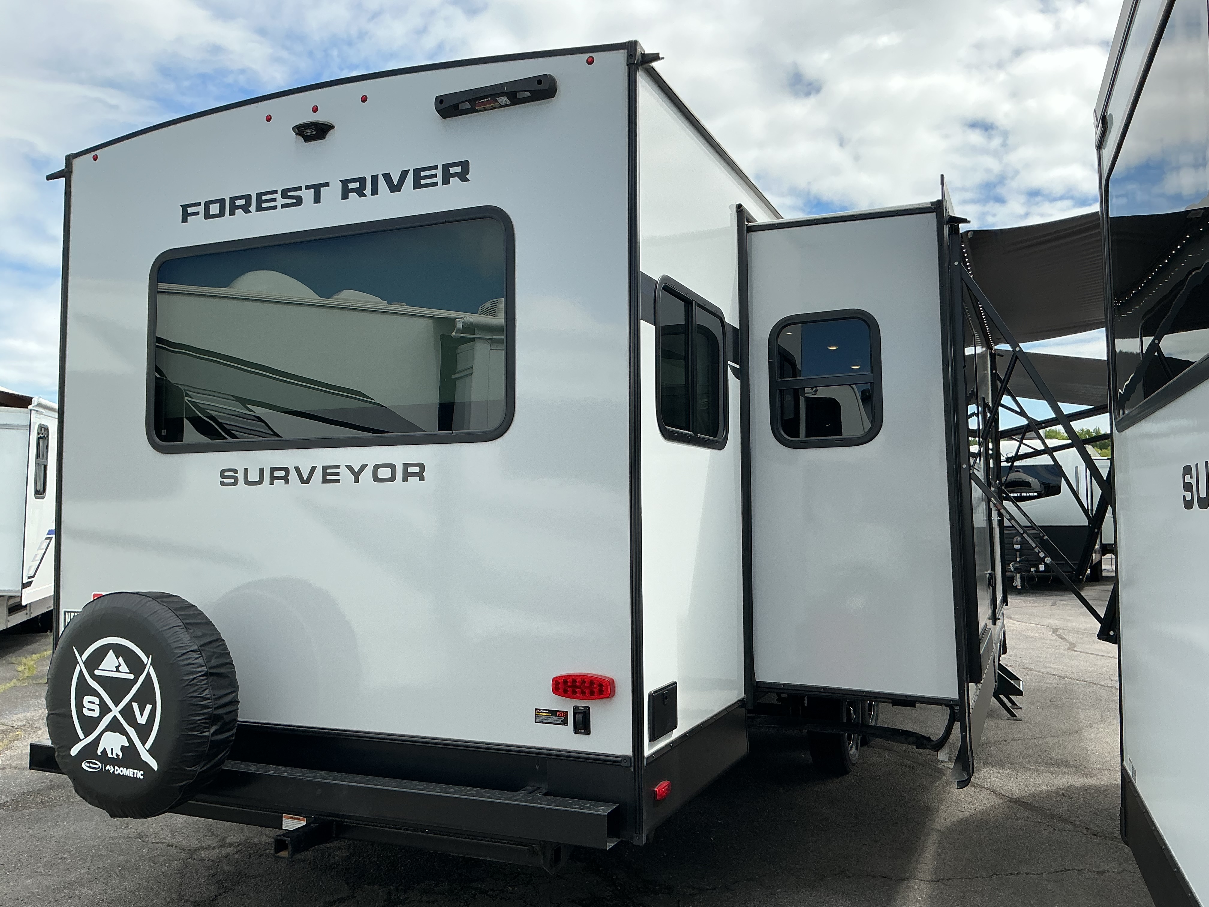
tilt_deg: +2.8
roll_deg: +0.6
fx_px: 1013
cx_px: 604
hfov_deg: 61.7
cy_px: 454
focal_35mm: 29
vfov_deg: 48.2
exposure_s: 1/1490
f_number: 1.8
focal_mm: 3
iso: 25
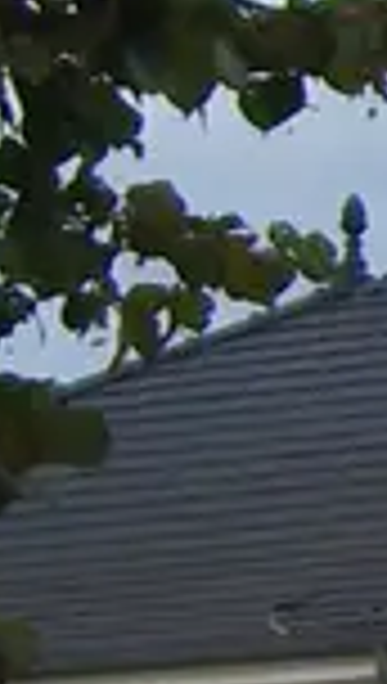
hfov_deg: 3.6
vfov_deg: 6.9
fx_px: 5649
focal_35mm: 311
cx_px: 1886
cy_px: 284
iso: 100
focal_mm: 7.3
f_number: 7
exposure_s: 1/160
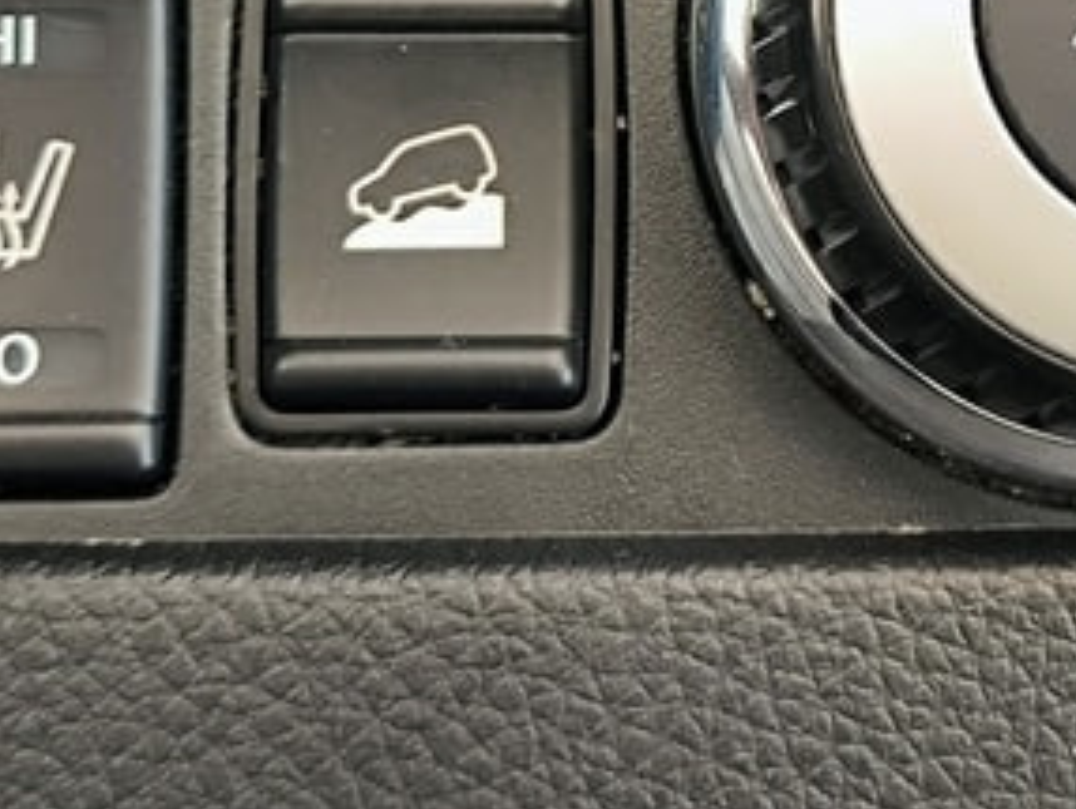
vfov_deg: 13.2
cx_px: 1016
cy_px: -77
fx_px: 3422
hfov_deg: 17.5
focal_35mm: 110
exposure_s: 1/50
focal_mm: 6.92
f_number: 1.9
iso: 320
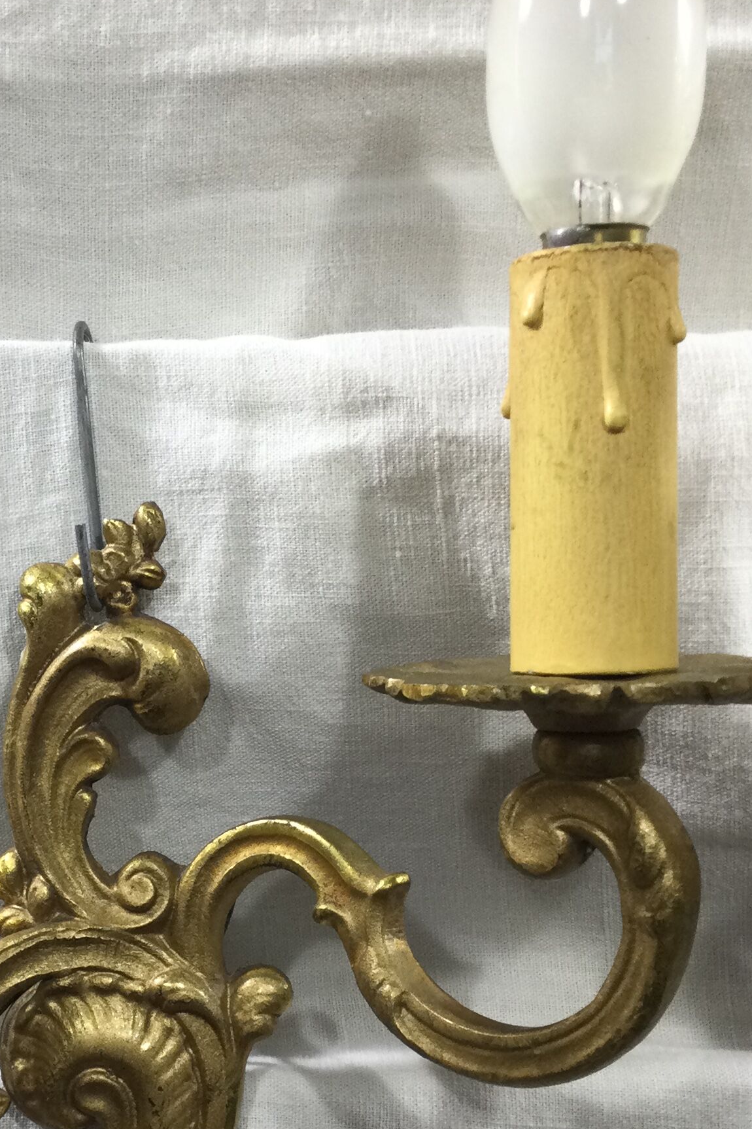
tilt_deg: -4.4
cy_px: 756
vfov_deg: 32.6
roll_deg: +0.3
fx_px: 1911
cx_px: 115
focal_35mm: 61
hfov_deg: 21.9
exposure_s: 1/33
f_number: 2.4
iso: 25
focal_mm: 3.3
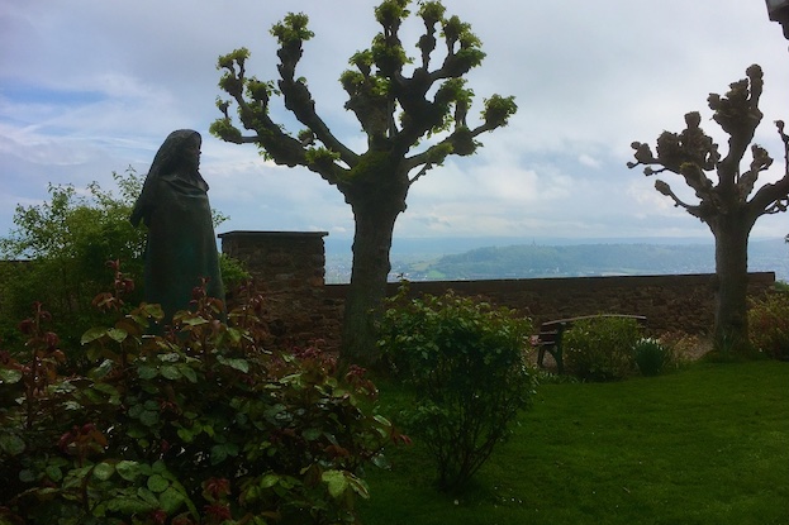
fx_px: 679
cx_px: 395
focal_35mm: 31
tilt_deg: -0.9
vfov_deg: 42.2
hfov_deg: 60.3
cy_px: 233
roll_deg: -0.1
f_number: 2.2
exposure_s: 1/1832
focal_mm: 4.15
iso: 25
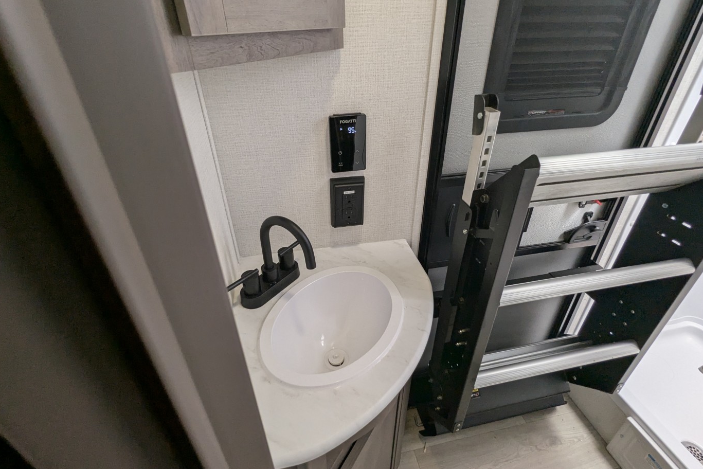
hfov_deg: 93.3
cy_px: 219
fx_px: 332
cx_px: 352
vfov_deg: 70.4
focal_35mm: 17
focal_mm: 2.35
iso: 157
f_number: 2.2
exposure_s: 1/179
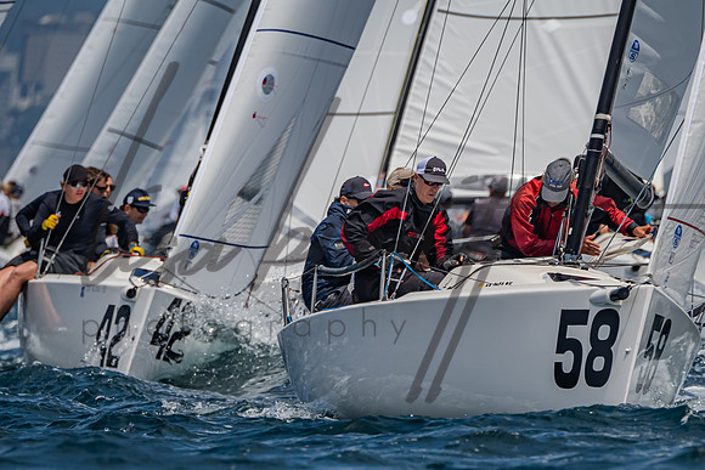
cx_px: 412
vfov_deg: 2.1
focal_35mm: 654
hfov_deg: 3.2
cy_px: 415
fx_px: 12801
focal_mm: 370
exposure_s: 1/2500
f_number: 6.3
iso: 400
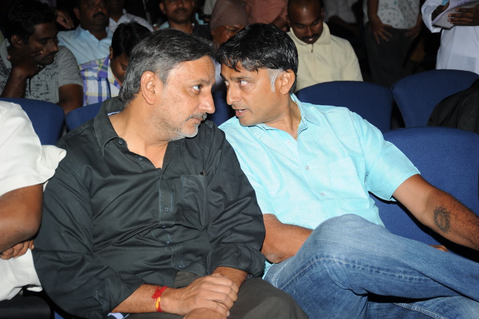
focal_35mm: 78
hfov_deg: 26.0
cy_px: 160
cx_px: 240
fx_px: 1037
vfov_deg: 17.5
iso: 200
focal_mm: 78
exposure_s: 1/125
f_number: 5.6
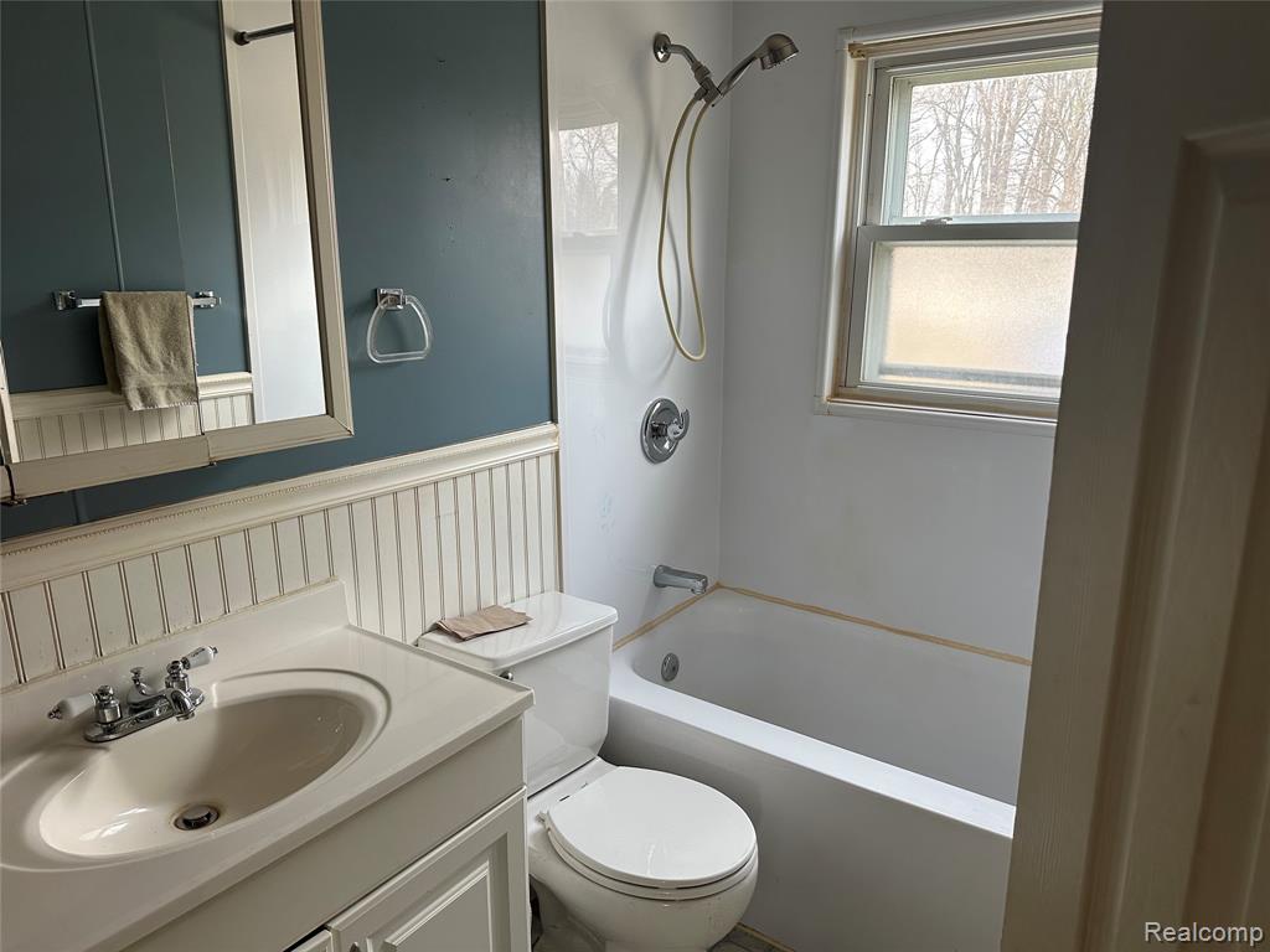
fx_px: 881
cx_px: 635
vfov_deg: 56.8
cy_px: 476
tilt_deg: -12.2
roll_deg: -0.8
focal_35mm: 24
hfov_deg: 71.6
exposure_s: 1/121
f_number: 1.78
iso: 160
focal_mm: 6.86
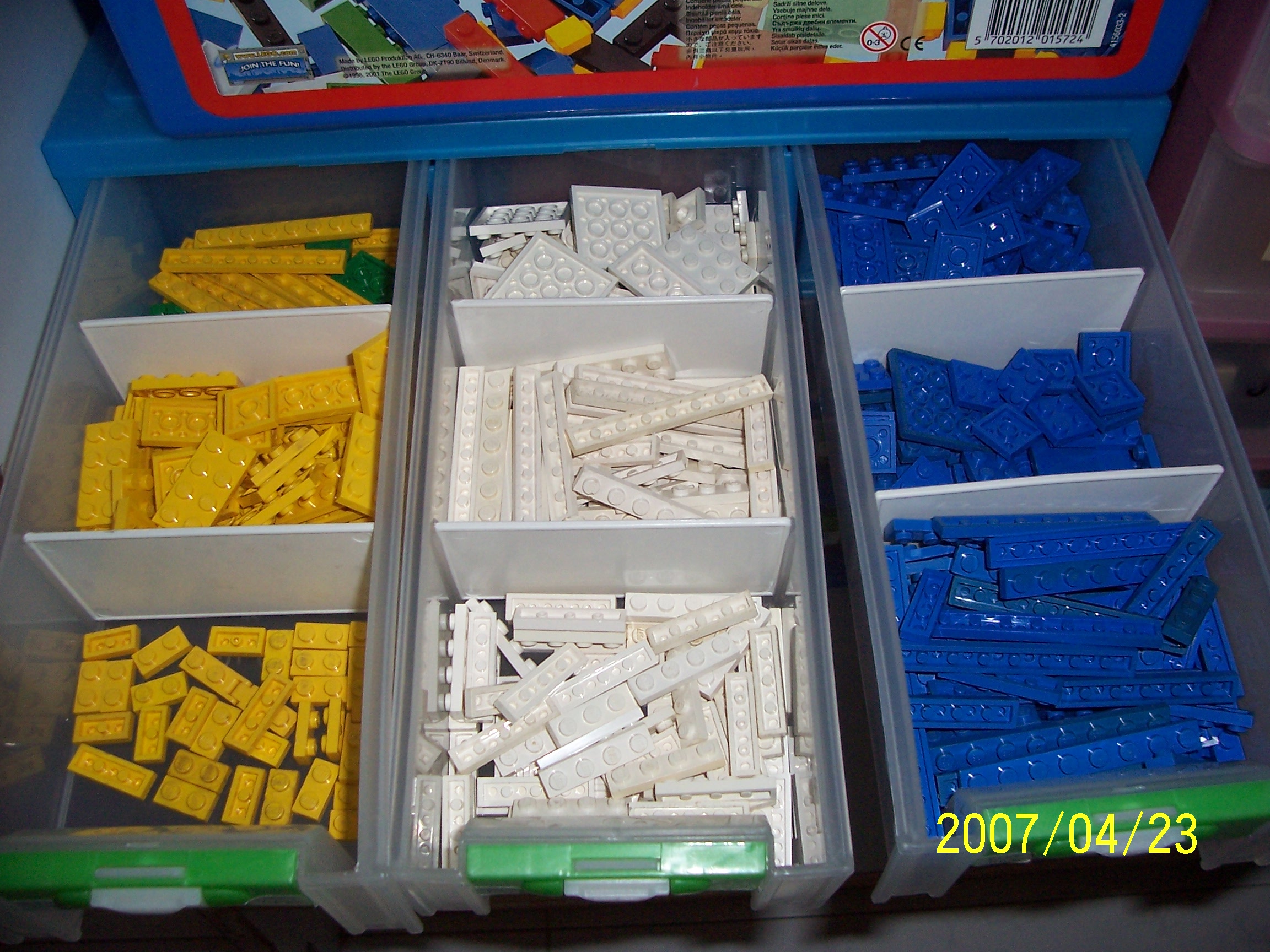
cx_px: 635
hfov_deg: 54.0
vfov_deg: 41.8
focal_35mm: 34
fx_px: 1247
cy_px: 476
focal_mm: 5.6
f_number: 2.7
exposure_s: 1/60
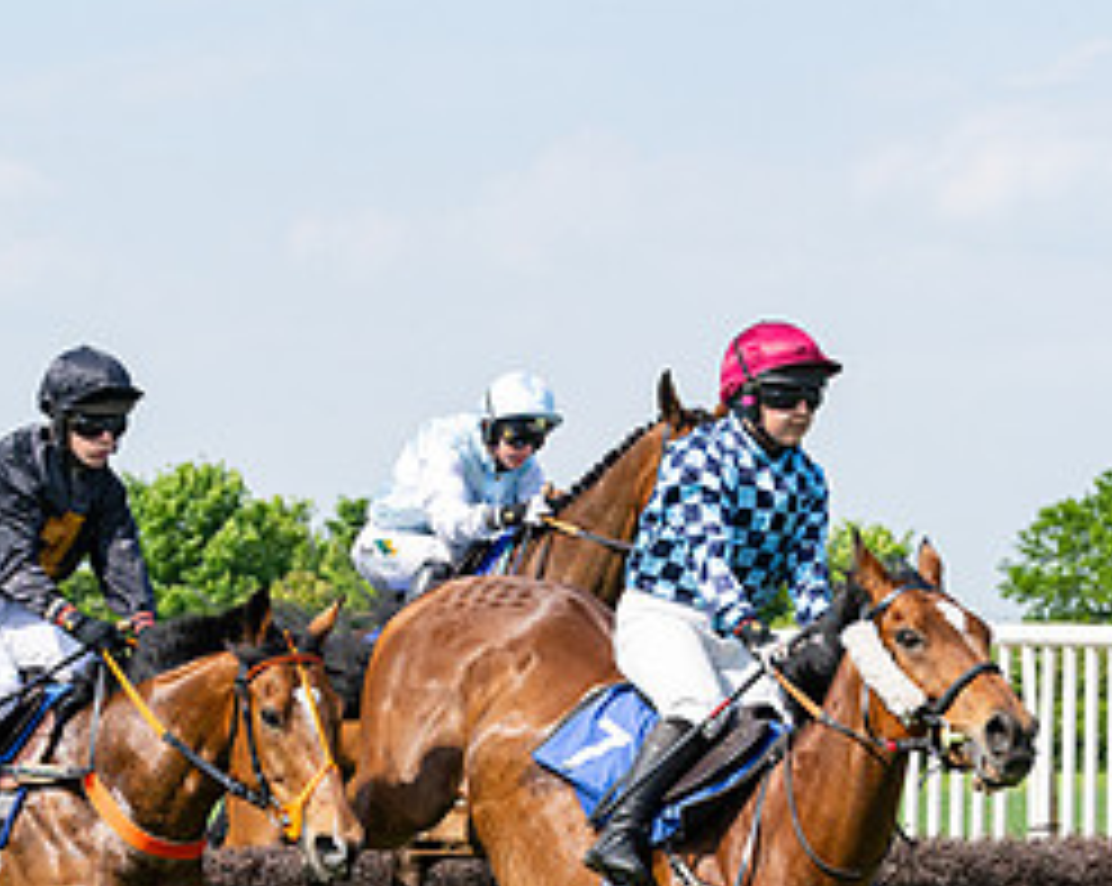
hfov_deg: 10.7
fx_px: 5917
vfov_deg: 8.5
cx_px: 308
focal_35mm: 180
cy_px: 931
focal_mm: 70
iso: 400
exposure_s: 1/2500
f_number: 5
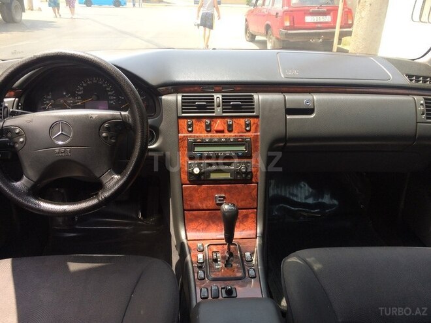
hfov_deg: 61.7
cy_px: 162
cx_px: 216
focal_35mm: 29
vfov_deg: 48.2
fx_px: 361
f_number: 2.2
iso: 32
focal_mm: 4.15
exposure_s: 1/342
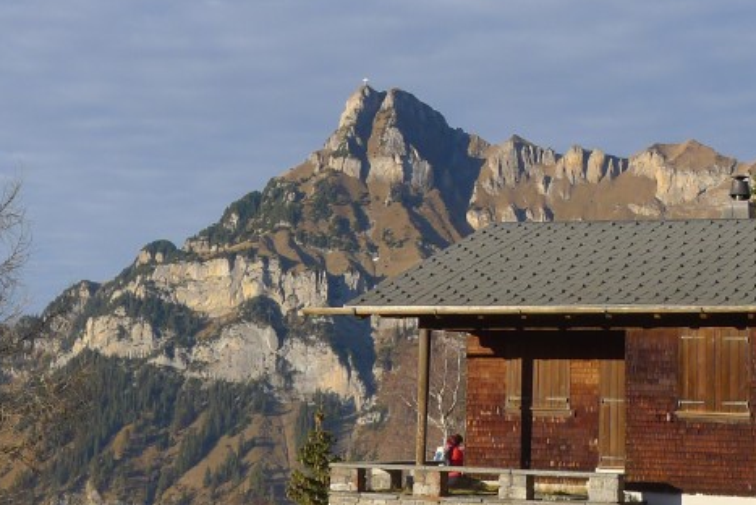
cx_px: 517
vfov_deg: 14.3
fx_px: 1996
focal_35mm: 95
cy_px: 47
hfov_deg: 21.3
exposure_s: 1/400
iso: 80
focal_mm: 7.9
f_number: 4
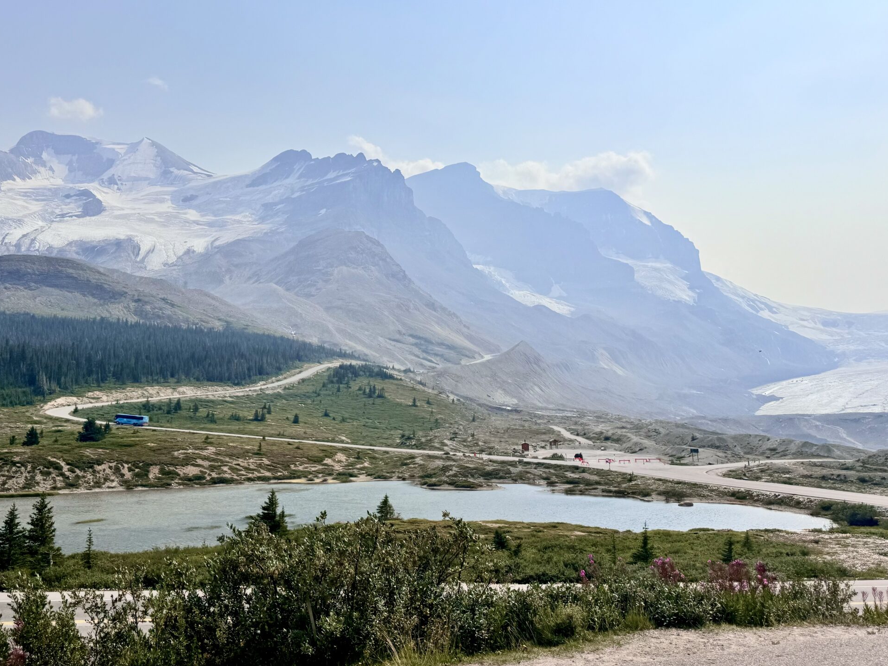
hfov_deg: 56.8
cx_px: 411
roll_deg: +0.0
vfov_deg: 44.1
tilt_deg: +5.9
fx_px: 821
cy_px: 296
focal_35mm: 32
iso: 80
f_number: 1.78
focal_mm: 6.76
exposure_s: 1/20000
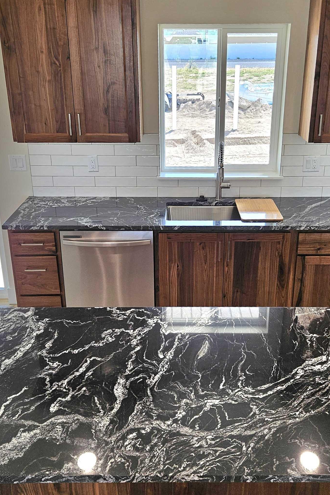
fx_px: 495
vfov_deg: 53.1
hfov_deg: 36.8
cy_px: 239
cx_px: 184
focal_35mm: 36
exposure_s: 1/182
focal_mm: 5.4
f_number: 1.8
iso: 25
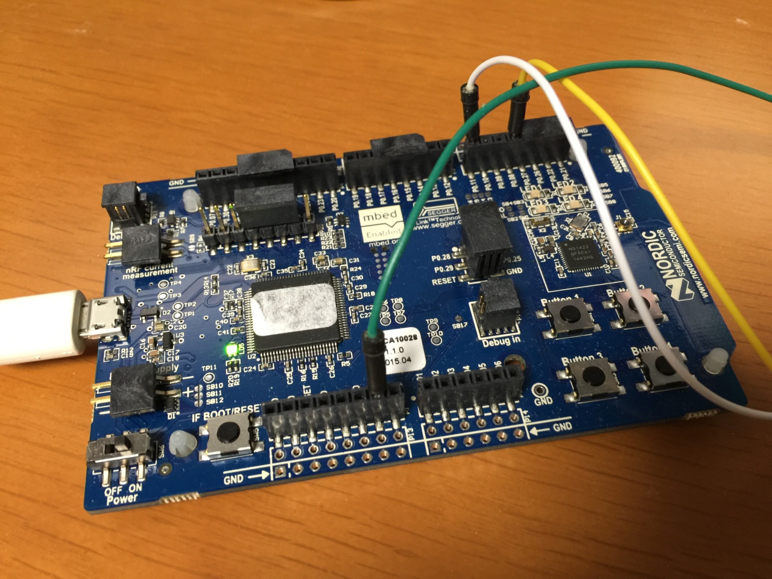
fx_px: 647
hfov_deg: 61.7
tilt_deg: -53.7
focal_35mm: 29
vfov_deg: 48.2
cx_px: 386
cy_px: 290
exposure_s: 1/15
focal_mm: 4.15
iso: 100
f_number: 2.2
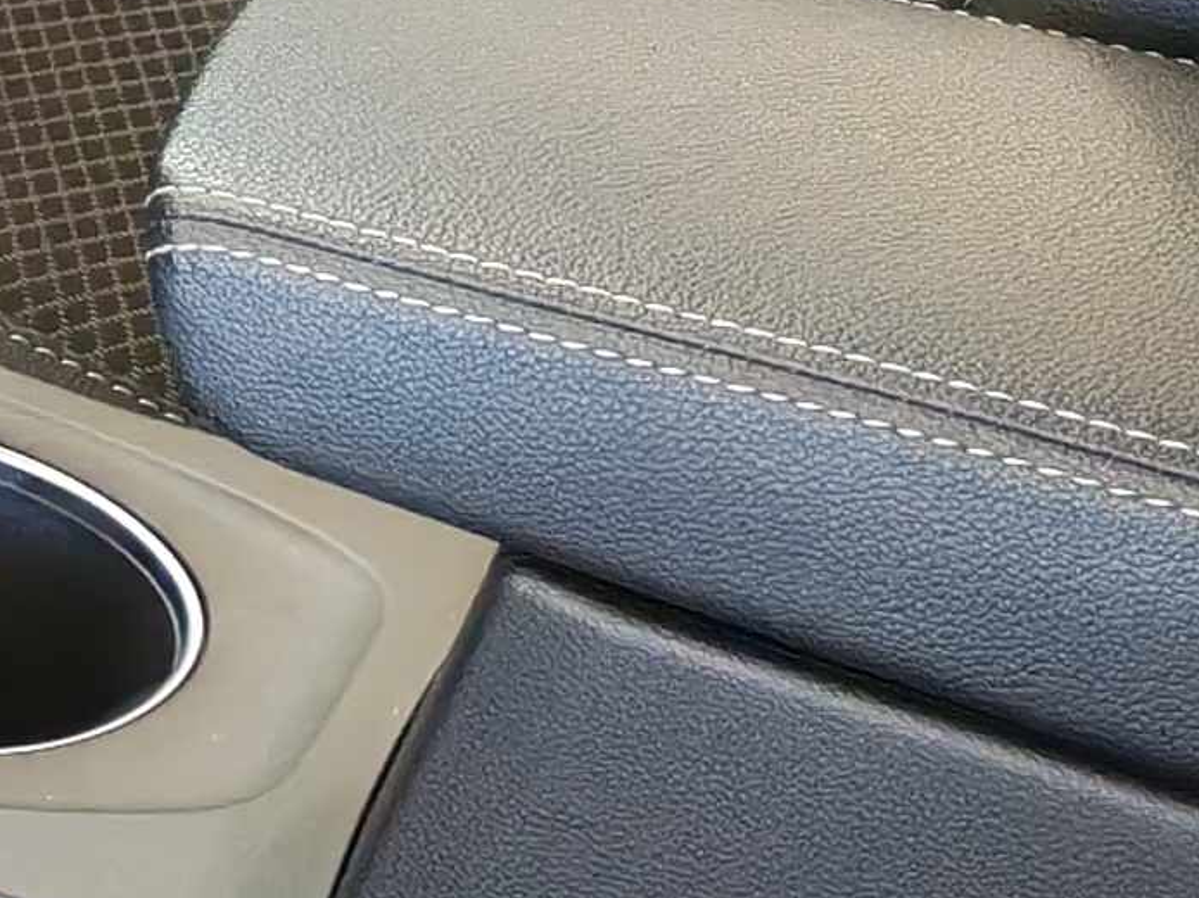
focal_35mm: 183
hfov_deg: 9.0
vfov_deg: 7.9
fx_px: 6336
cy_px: -523
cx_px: -2282
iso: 1250
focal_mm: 6.12
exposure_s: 1/100
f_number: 1.9
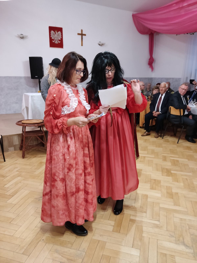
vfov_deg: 69.4
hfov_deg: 54.9
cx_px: 98
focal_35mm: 25
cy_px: 132
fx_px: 190
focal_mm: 4.71
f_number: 1.79
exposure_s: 1/33
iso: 822
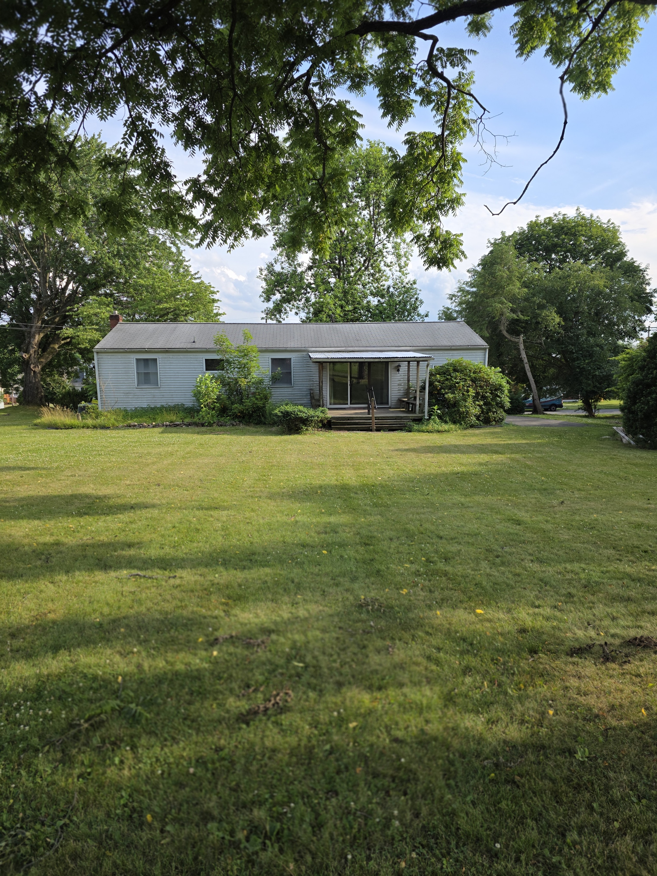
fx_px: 582
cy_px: 438
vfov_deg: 73.9
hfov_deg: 58.9
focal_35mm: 23
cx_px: 328
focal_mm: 6.3
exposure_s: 1/2657
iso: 80
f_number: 1.7
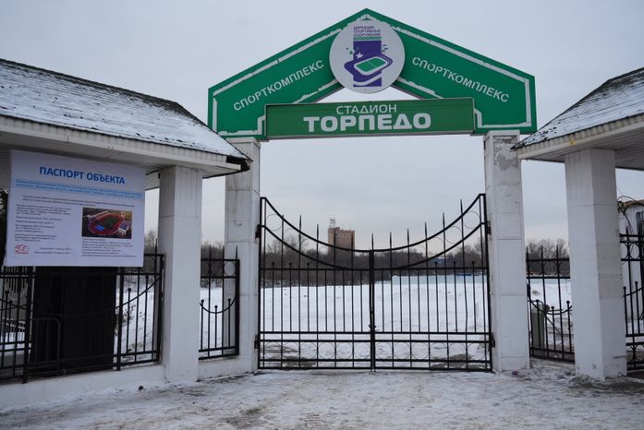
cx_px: 322
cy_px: 215
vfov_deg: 43.7
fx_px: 537
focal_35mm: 30
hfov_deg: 61.9
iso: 500
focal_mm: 30
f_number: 5
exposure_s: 1/250
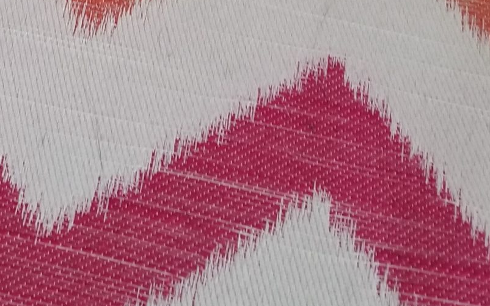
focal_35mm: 88
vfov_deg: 12.4
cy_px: -370
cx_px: 34
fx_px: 1175
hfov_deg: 22.9
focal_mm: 4.25
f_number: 1.7
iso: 200
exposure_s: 1/22
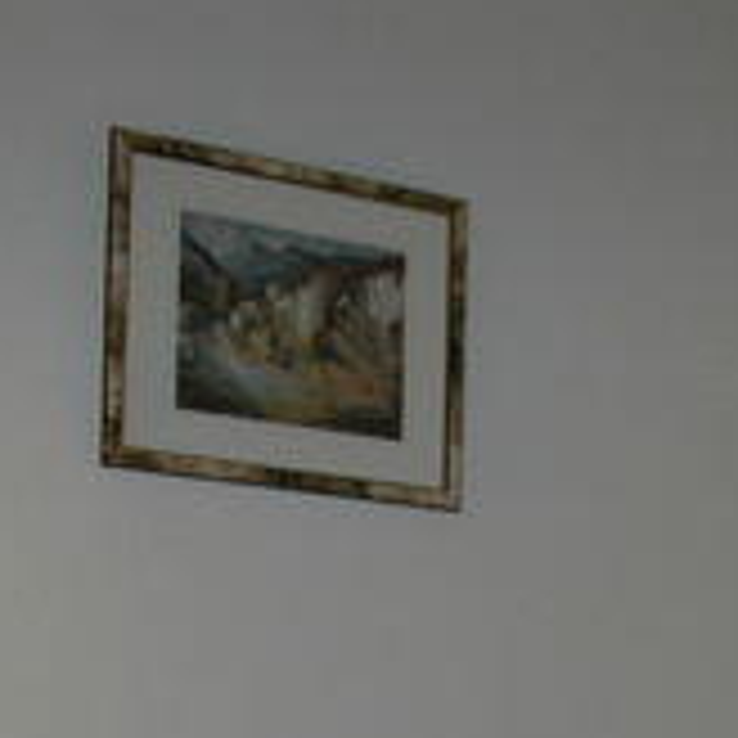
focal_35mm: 93
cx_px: 729
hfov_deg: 18.2
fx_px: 2243
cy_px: 992
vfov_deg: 17.4
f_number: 3.5
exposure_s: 1/60
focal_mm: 16
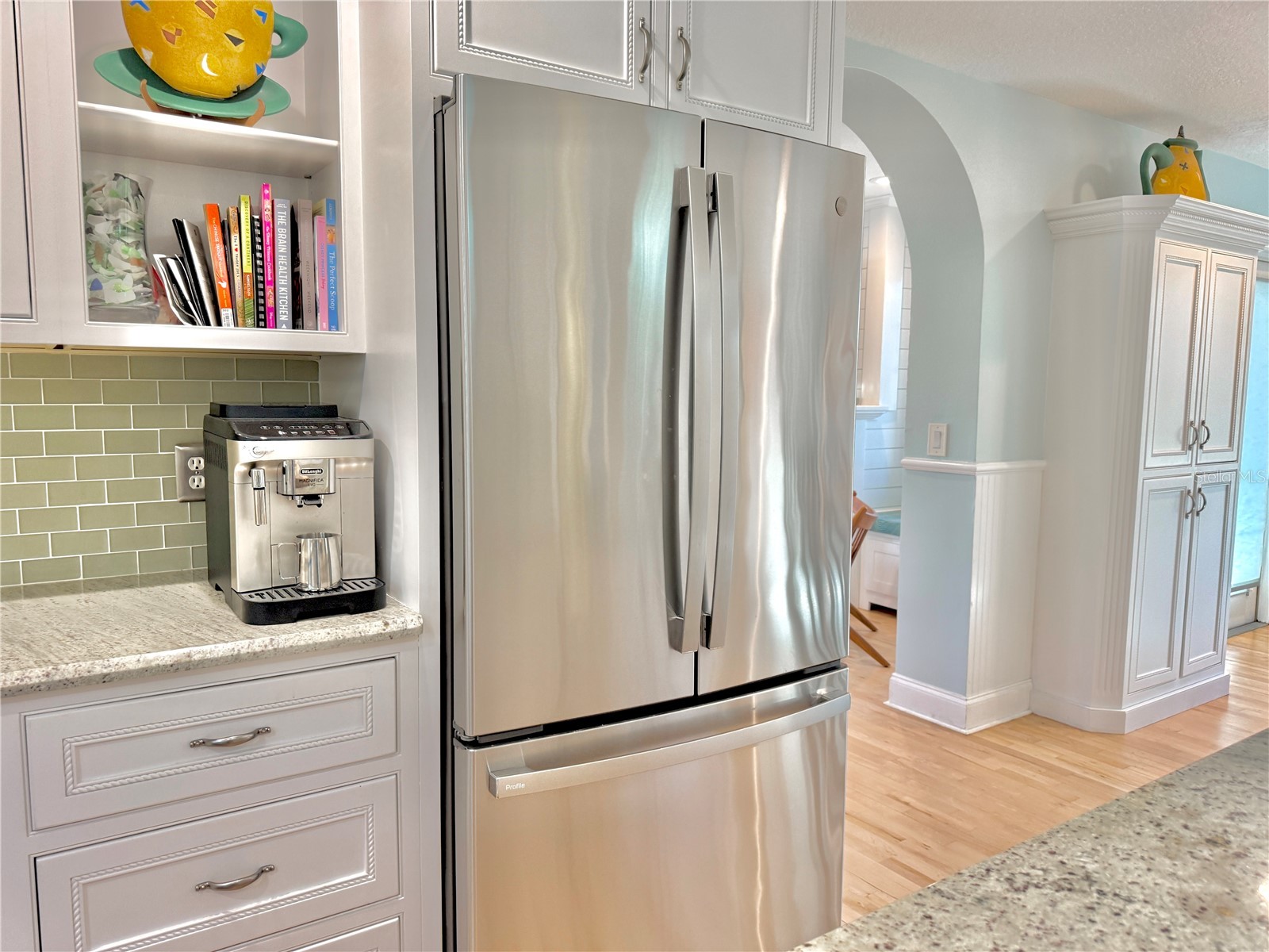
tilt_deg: -4.2
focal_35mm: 24
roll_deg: -2.1
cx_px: 634
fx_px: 880
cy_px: 476
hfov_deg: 71.6
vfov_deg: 56.8
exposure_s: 1/120
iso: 125
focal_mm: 6.76
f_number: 1.78
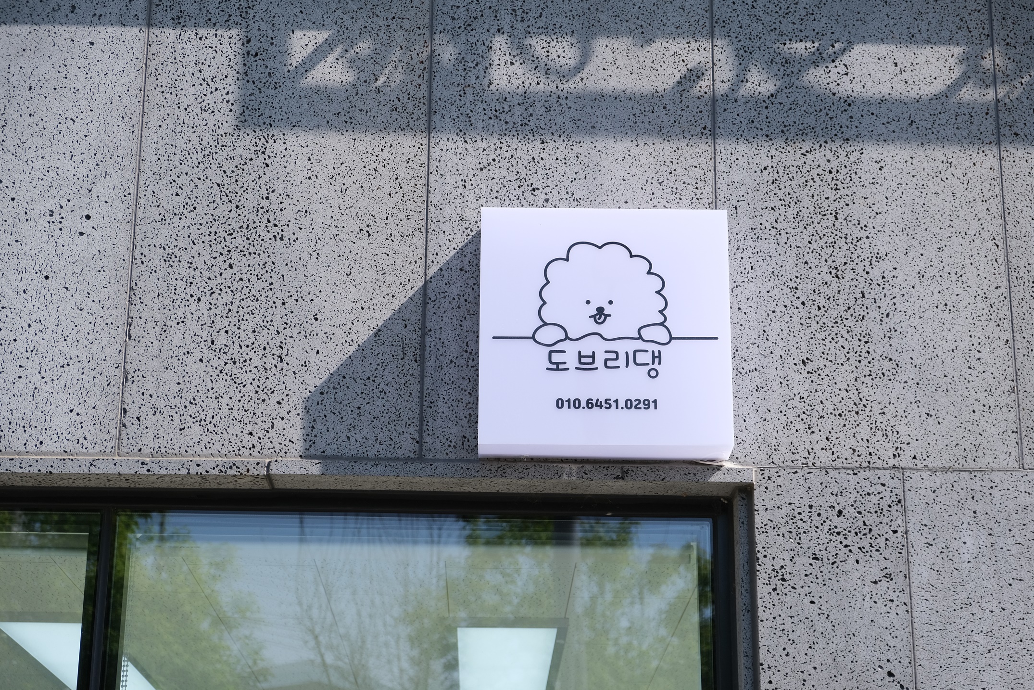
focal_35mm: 65
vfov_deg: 20.9
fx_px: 1867
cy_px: 350
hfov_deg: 31.0
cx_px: 509
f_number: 4
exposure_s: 1/1600
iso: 400
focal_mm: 42.5
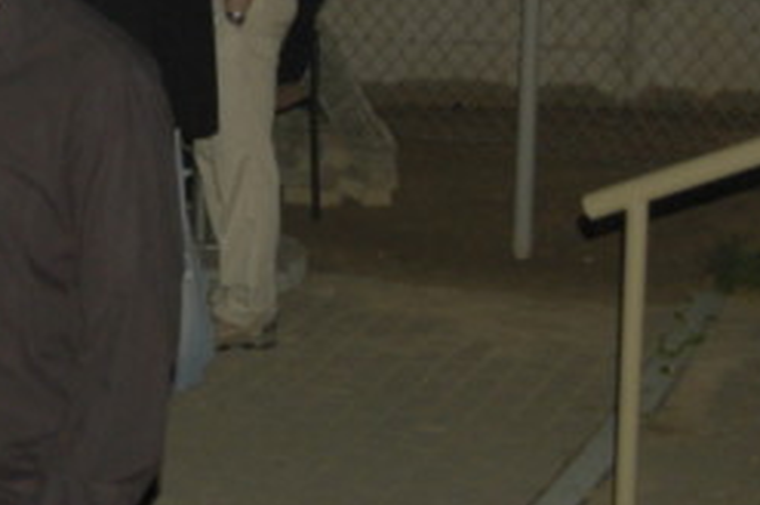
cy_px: 49
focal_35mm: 143
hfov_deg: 13.9
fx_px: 3016
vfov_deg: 9.5
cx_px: -188
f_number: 3.8
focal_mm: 23
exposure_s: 1/60
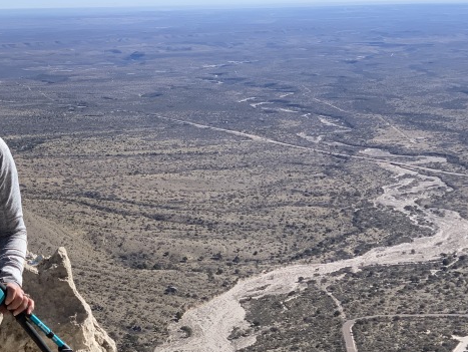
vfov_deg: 16.6
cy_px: 166
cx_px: 90
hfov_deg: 21.7
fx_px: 1204
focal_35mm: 89
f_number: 2.4
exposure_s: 1/1115
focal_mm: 6
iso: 16
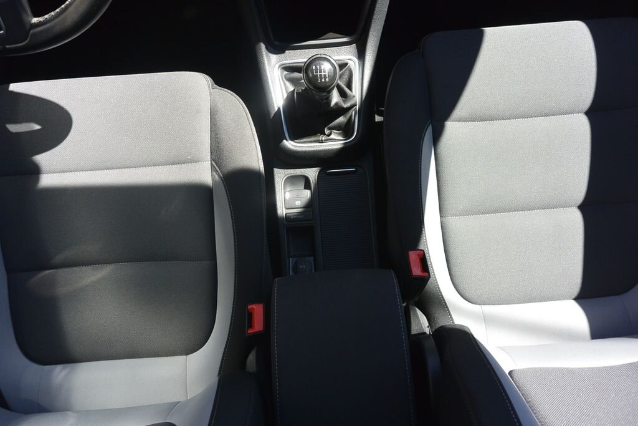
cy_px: 213
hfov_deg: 67.4
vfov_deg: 47.9
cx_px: 319
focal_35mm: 27
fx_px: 479
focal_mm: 10
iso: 160
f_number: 4
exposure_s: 1/200
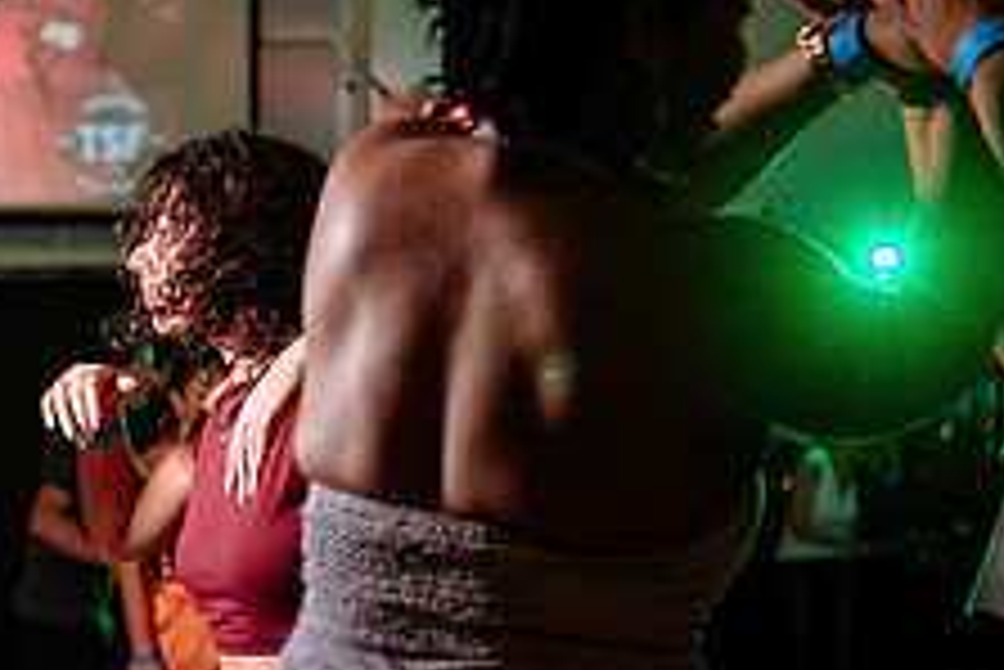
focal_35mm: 140
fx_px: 3907
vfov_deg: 9.8
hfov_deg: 14.3
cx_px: -101
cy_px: 618
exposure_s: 1/80
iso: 800
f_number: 2.8
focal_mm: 48
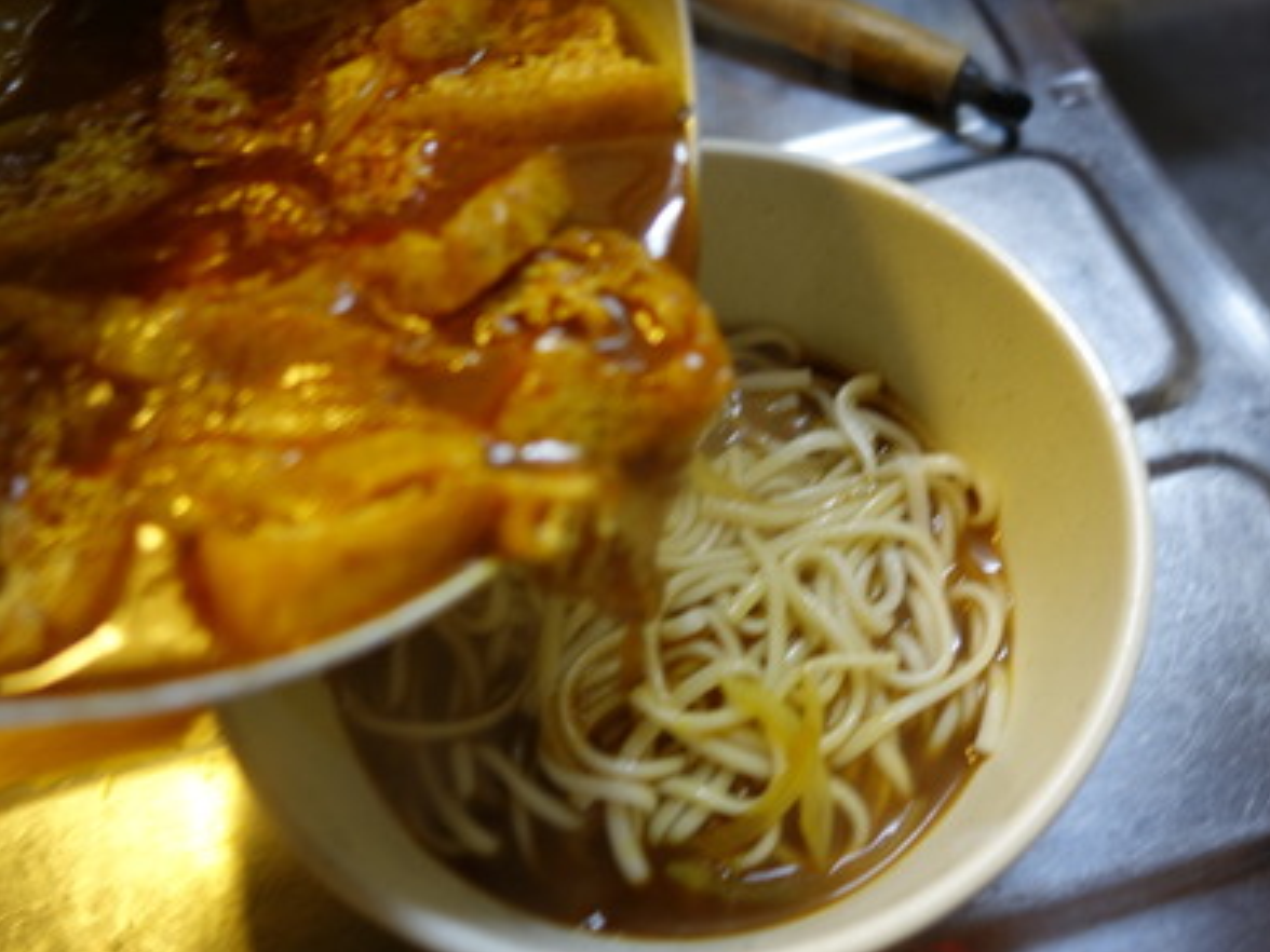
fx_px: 1101
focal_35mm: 30
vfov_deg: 46.8
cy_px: 481
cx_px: 677
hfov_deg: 59.9
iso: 160
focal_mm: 10.4
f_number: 1.8
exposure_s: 1/30
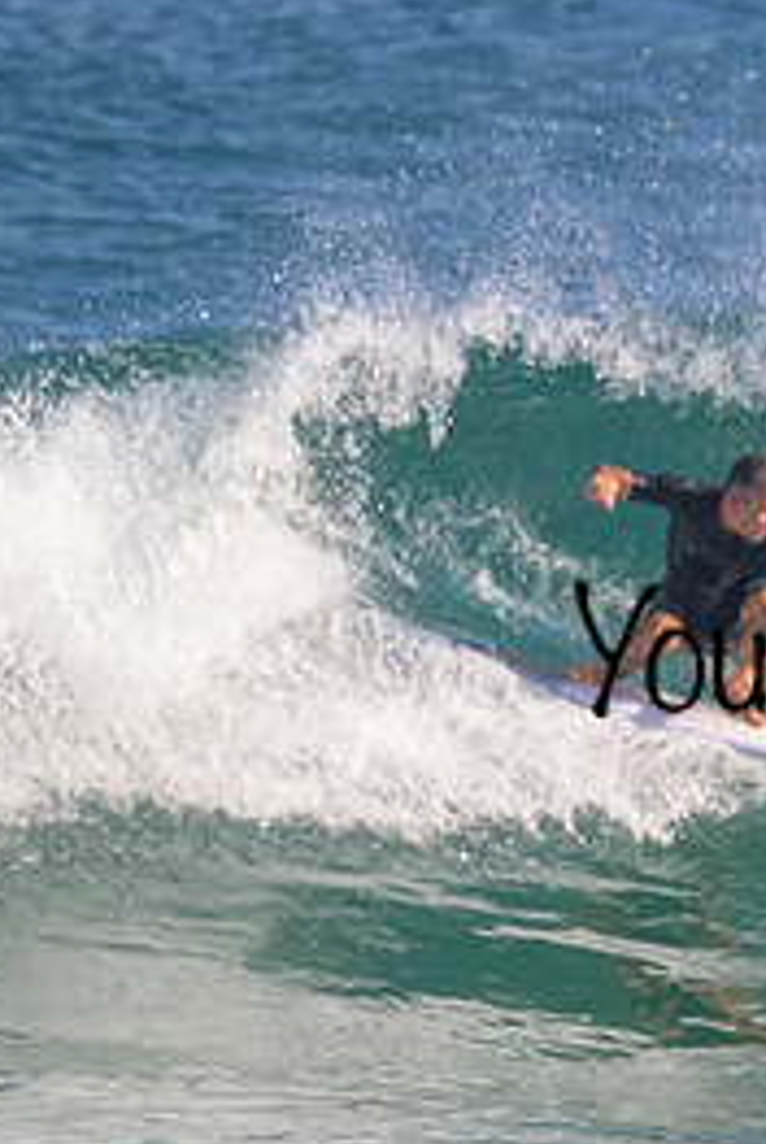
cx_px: 1023
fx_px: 56085
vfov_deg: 1.2
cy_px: 611
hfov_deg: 0.8
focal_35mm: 1762
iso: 1800
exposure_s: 1/2000
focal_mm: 800
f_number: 11
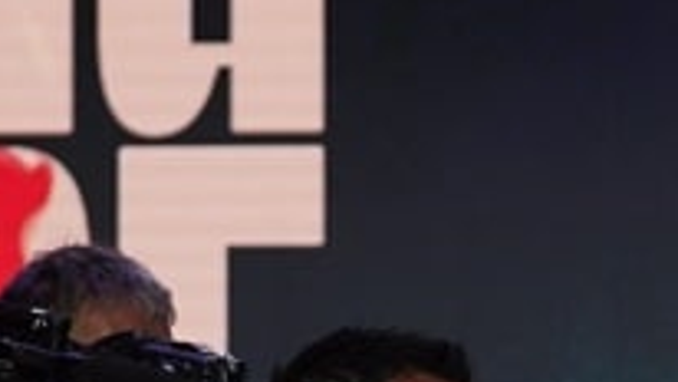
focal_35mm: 635
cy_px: 879
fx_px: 11419
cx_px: 1392
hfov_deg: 3.4
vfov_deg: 1.9
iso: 400
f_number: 4
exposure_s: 1/250
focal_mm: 104
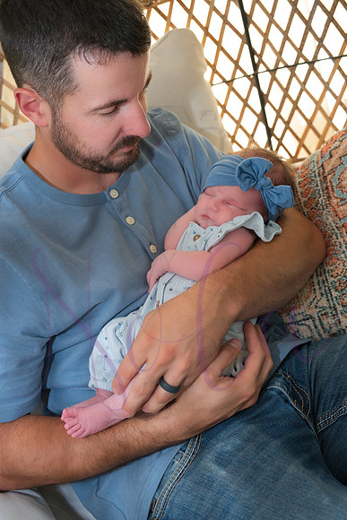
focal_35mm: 39
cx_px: 174
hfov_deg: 34.2
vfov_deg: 49.5
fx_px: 563
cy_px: 260
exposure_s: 1/320
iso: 1600
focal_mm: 39
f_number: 4
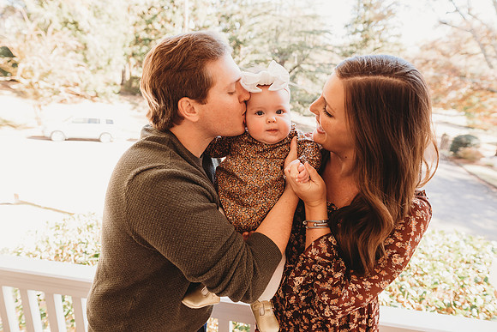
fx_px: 331
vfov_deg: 53.2
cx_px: 248
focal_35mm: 24
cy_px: 166
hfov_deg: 73.7
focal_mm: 24
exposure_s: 1/160
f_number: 4.5
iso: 400
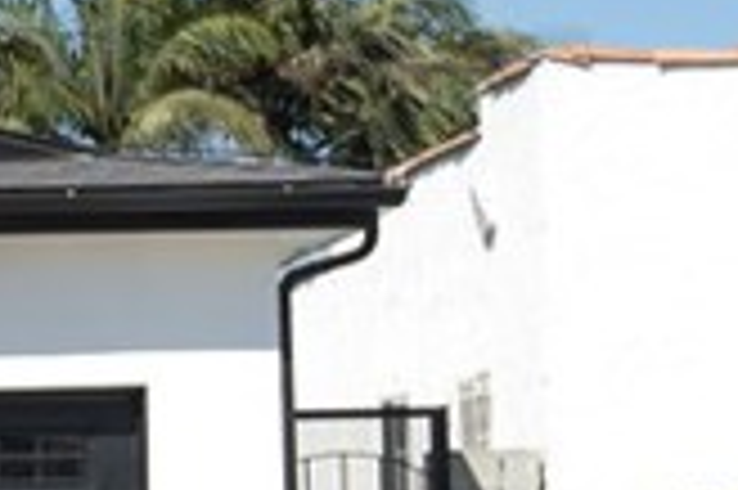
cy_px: 245
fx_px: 4485
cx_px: -662
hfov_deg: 8.9
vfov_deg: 6.3
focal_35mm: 219
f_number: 5
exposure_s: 1/320
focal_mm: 35
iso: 100
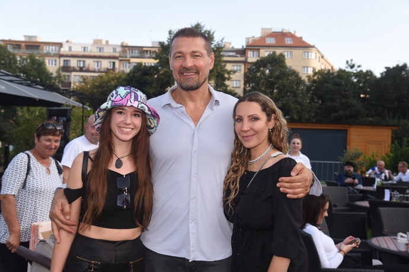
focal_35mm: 46
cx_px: 204
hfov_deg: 42.7
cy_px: 136
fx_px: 523
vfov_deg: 29.2
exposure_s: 1/100
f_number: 6.3
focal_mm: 46
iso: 125
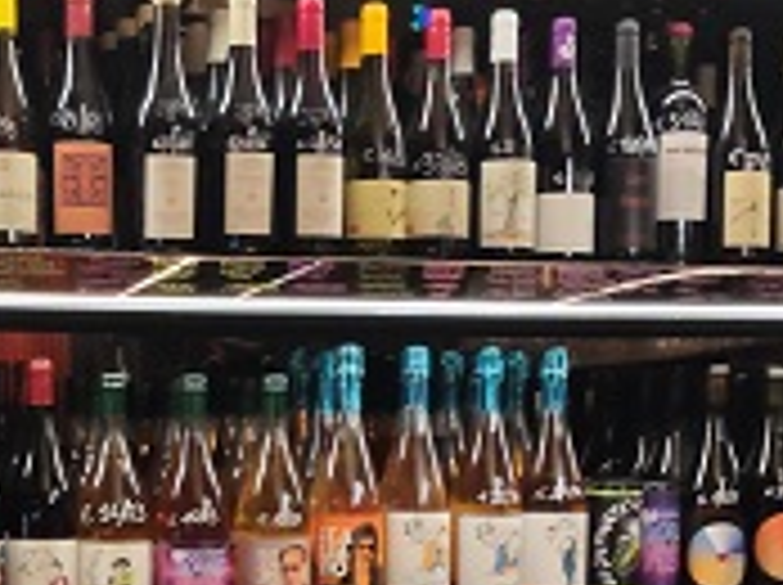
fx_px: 1626
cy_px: 538
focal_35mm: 72
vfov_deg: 20.0
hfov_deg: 26.4
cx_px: 126
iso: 366
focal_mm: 5.43
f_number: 1.89
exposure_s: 1/25
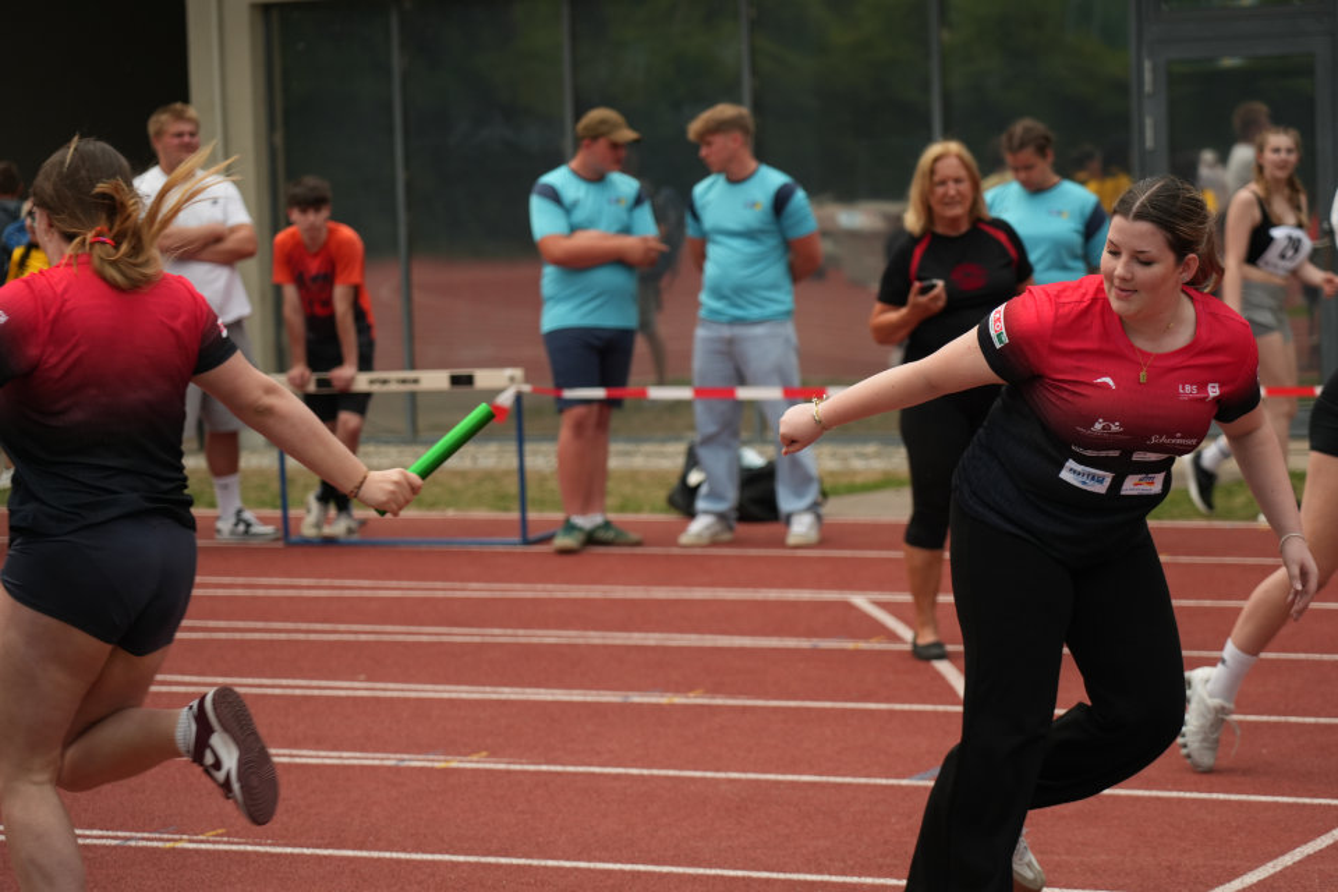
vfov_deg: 13.0
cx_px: 669
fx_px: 3902
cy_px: 446
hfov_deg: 19.5
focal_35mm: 105
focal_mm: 105
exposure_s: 1/1000
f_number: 4
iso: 800
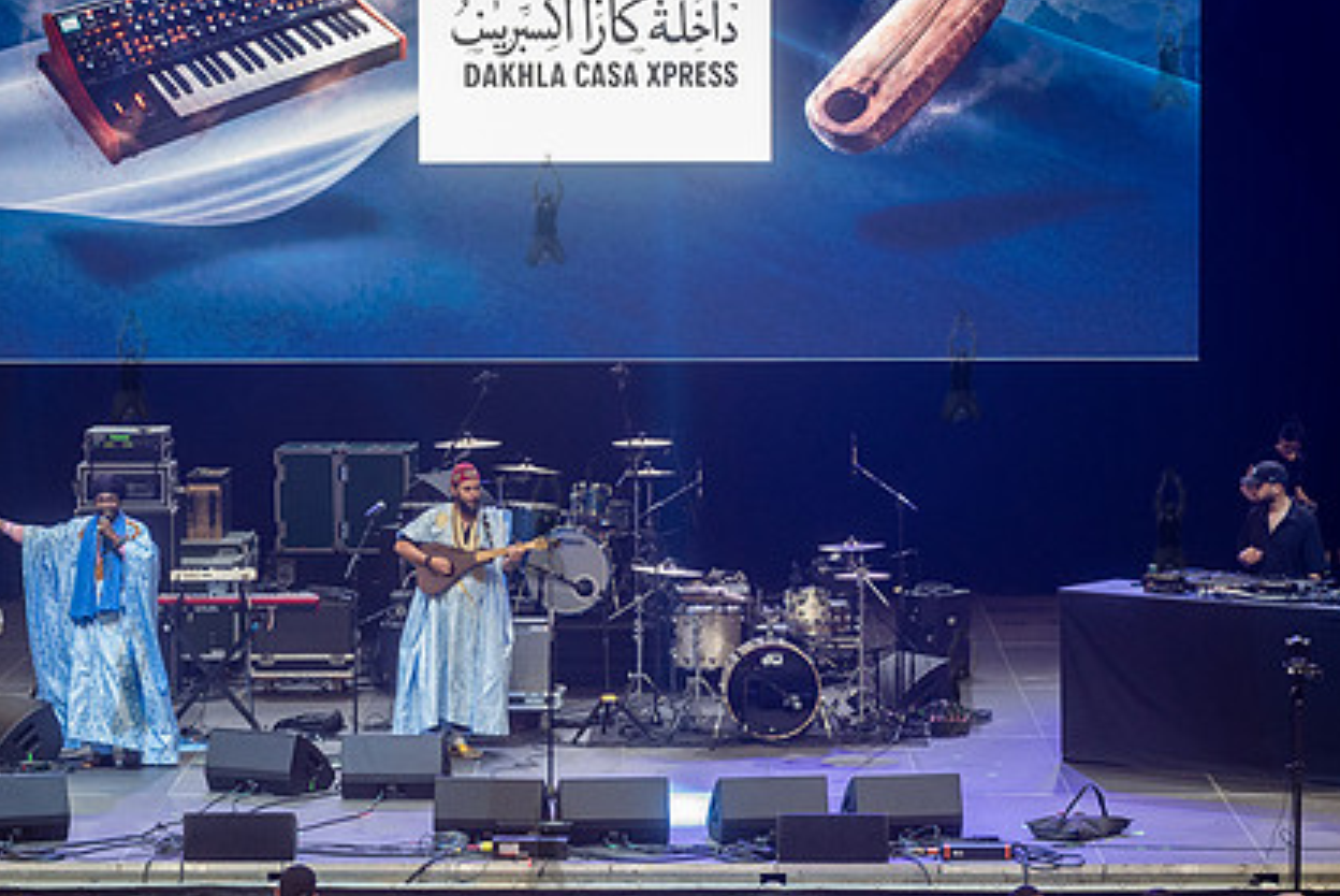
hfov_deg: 14.1
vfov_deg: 9.5
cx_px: 592
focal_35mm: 145
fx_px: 5401
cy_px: 599
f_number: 4
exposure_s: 1/200
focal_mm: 92
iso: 1000
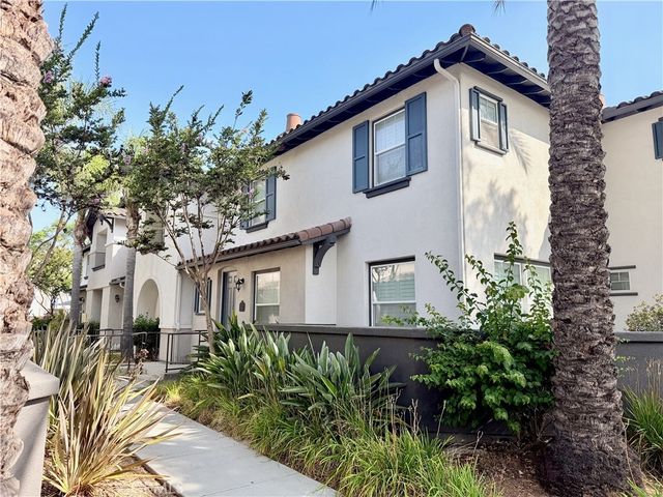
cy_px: 248
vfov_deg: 56.8
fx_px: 460
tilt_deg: +8.0
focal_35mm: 24
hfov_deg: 71.6
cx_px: 332
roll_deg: -0.3
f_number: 1.78
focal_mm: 6.76
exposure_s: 1/1727
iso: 80
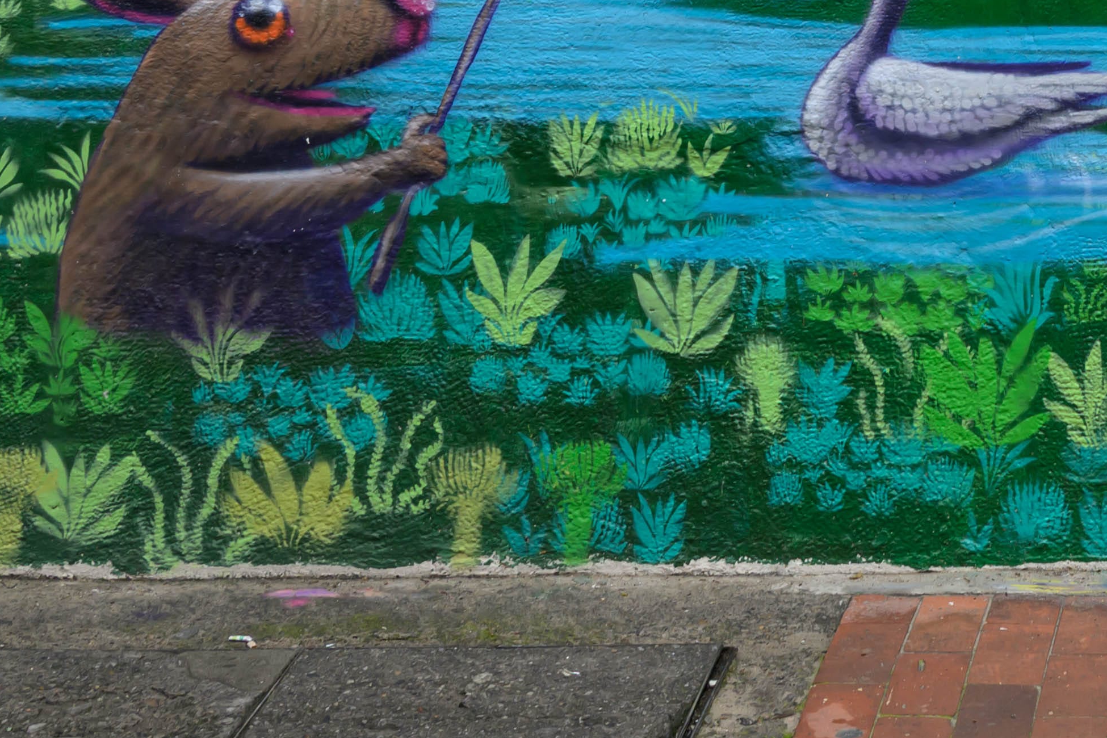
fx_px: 3447
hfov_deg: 17.3
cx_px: 1391
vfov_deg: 11.0
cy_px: -814
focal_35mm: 112
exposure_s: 1/80
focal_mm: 26.5
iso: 250
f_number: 7.1
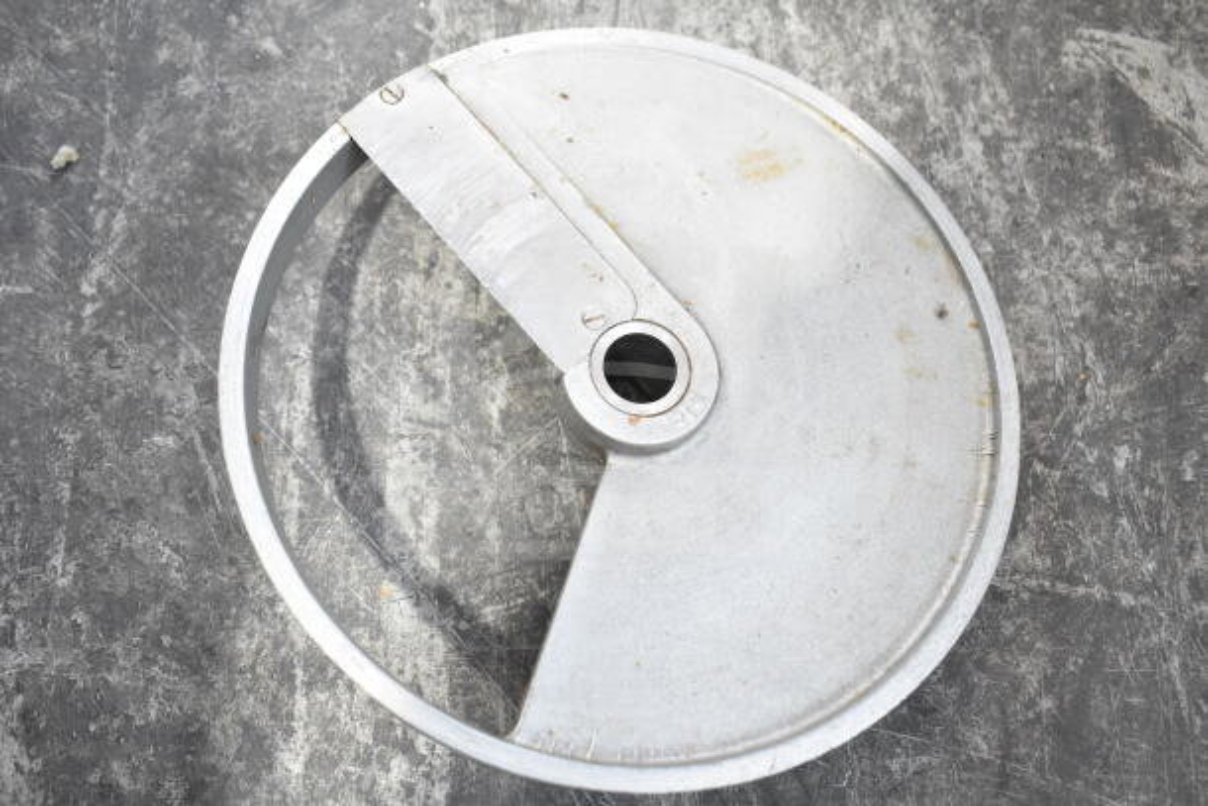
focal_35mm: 36
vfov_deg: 36.9
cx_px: 604
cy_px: 403
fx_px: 1208
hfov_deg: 53.1
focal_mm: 24
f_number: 5
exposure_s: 1/100
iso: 1600
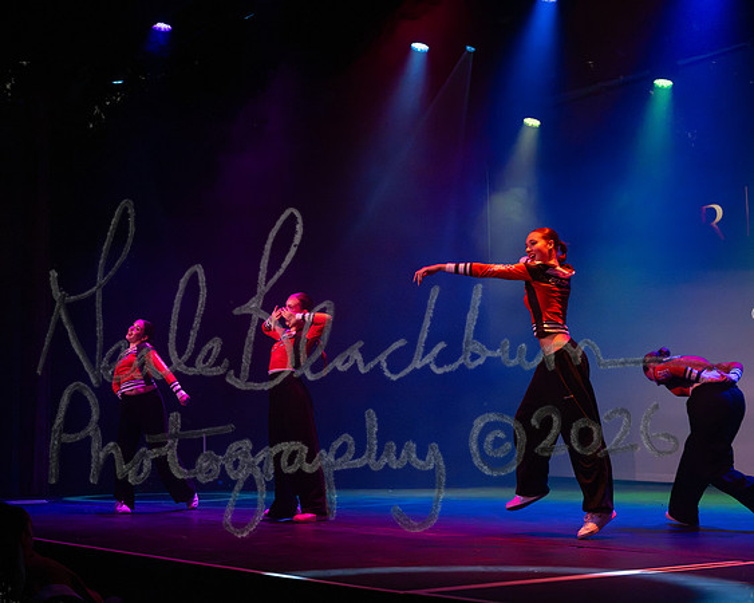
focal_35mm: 56
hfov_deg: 33.3
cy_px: 302
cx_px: 326
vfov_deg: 27.0
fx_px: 1257
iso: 6400
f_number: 5
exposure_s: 1/400
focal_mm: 50
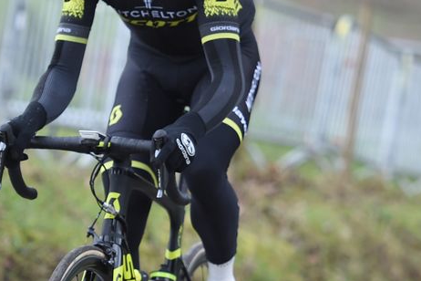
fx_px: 4093
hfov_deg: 5.9
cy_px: 174
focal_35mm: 350
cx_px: 206
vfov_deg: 3.9
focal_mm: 135
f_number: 2.8
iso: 800
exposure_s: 1/1000
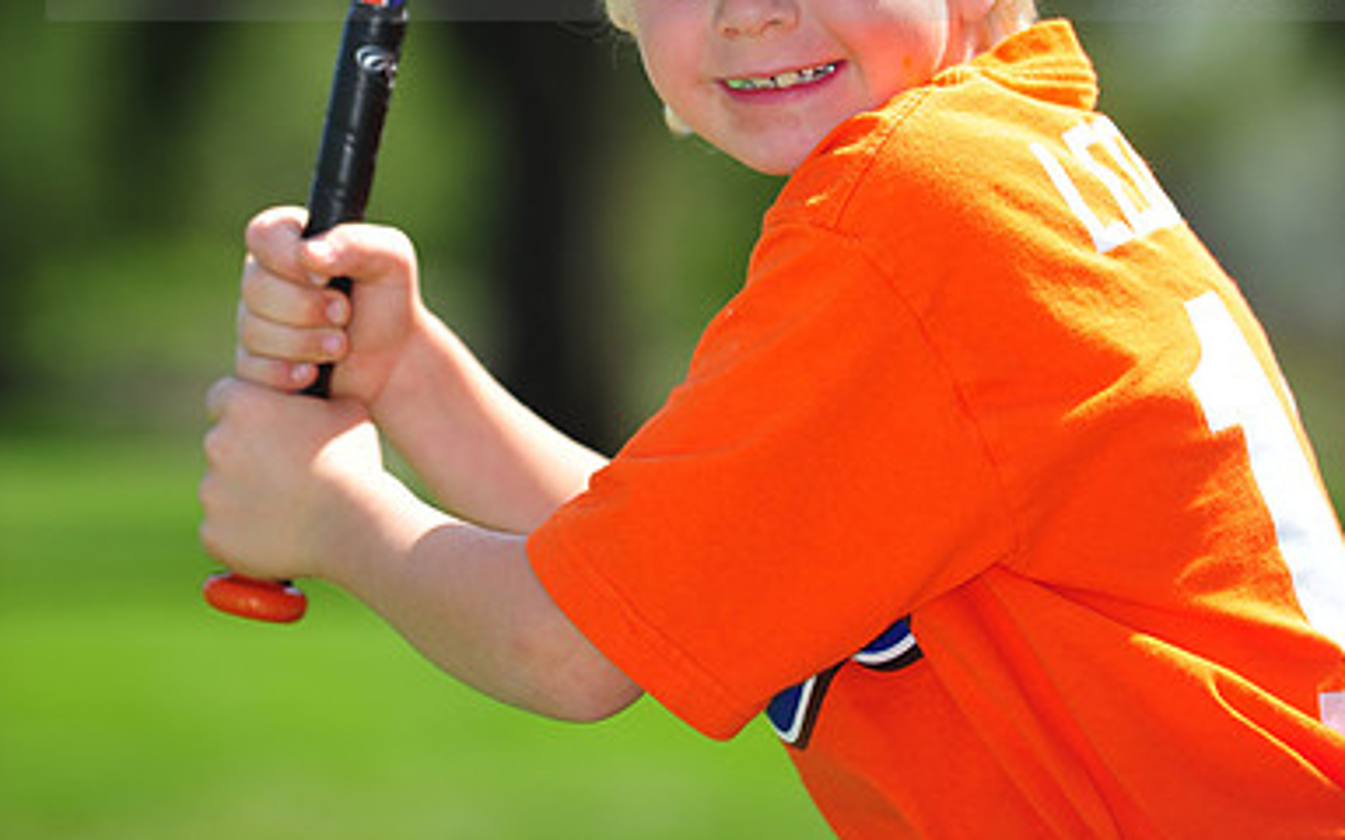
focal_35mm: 308
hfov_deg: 6.8
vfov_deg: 4.3
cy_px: -91
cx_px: 672
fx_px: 11290
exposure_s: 1/800
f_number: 4.5
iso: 200
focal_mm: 200
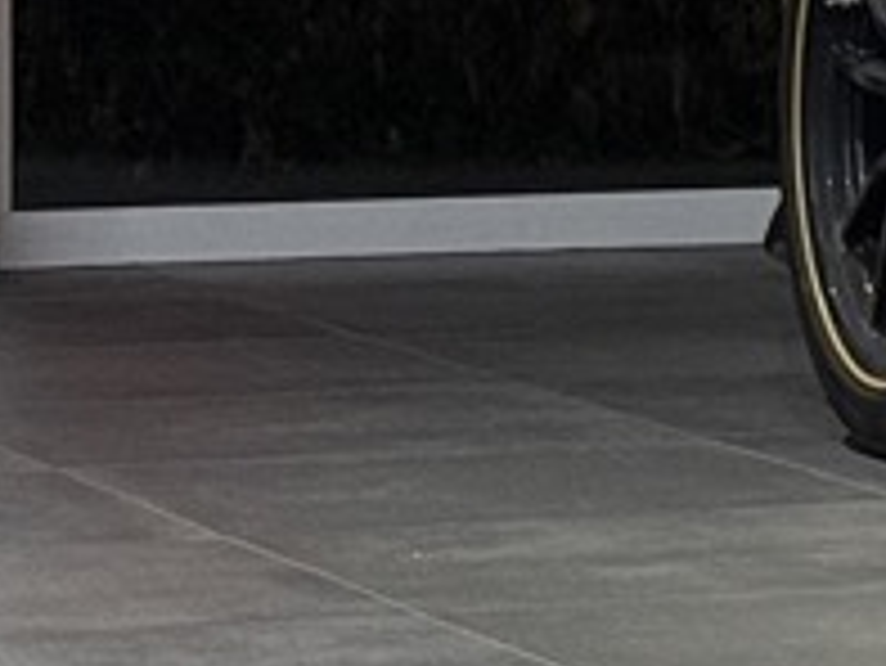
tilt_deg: -3.3
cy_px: 68
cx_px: 2838
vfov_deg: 4.8
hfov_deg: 5.8
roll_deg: -0.9
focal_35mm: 312
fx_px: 7991
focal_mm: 6.76
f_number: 1.78
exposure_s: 1/49
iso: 64
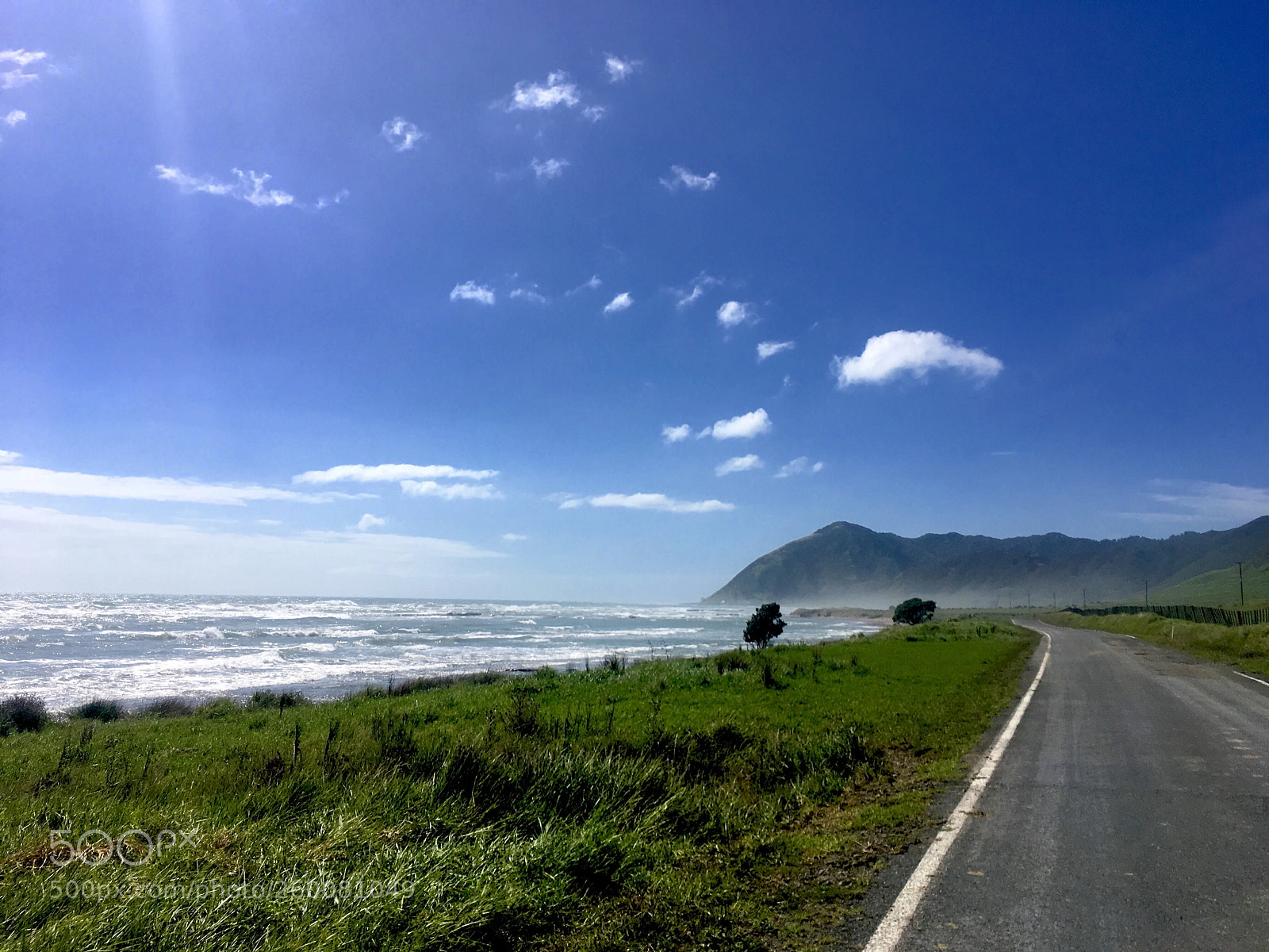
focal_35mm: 29
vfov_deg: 48.2
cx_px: 634
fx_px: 1063
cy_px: 476
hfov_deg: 61.7
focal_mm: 4.15
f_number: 2.2
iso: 25
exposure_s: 1/3663
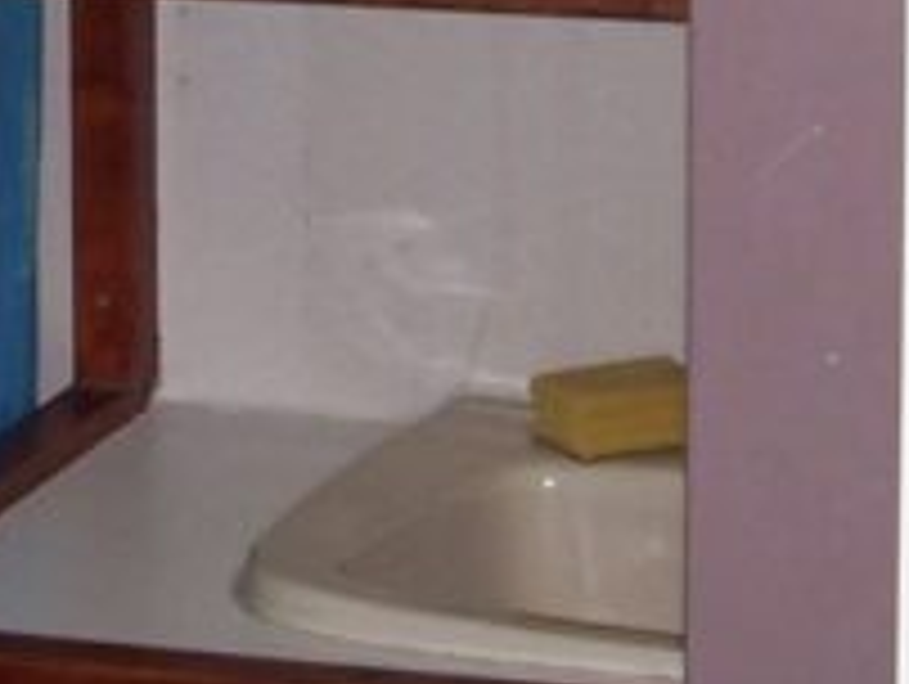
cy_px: -234
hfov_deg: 11.4
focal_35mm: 172
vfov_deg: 8.5
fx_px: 4522
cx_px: 22
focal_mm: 5.6
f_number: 2.7
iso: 80
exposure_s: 1/60
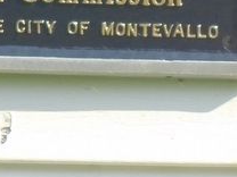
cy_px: -137
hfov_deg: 0.6
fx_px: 24031
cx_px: 30
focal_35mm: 3510
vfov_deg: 0.4
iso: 125
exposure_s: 1/200
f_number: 6.5
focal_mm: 160
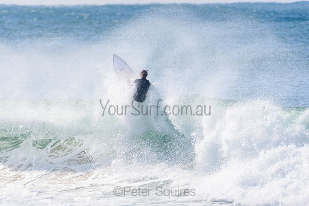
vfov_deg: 1.8
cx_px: 154
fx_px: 6439
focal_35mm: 750
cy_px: 103
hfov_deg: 2.7
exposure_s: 1/2000
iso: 220
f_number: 5.6
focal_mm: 500
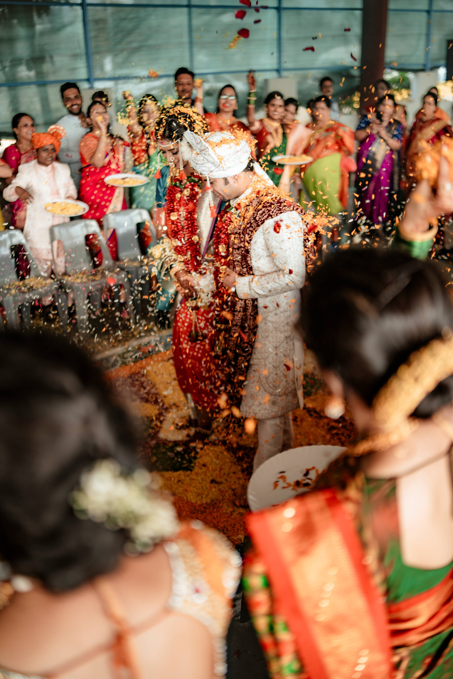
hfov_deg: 37.9
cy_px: 340
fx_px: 661
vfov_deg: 54.4
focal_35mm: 35
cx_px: 226
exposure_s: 1/320
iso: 125
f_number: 1.4
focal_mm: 35
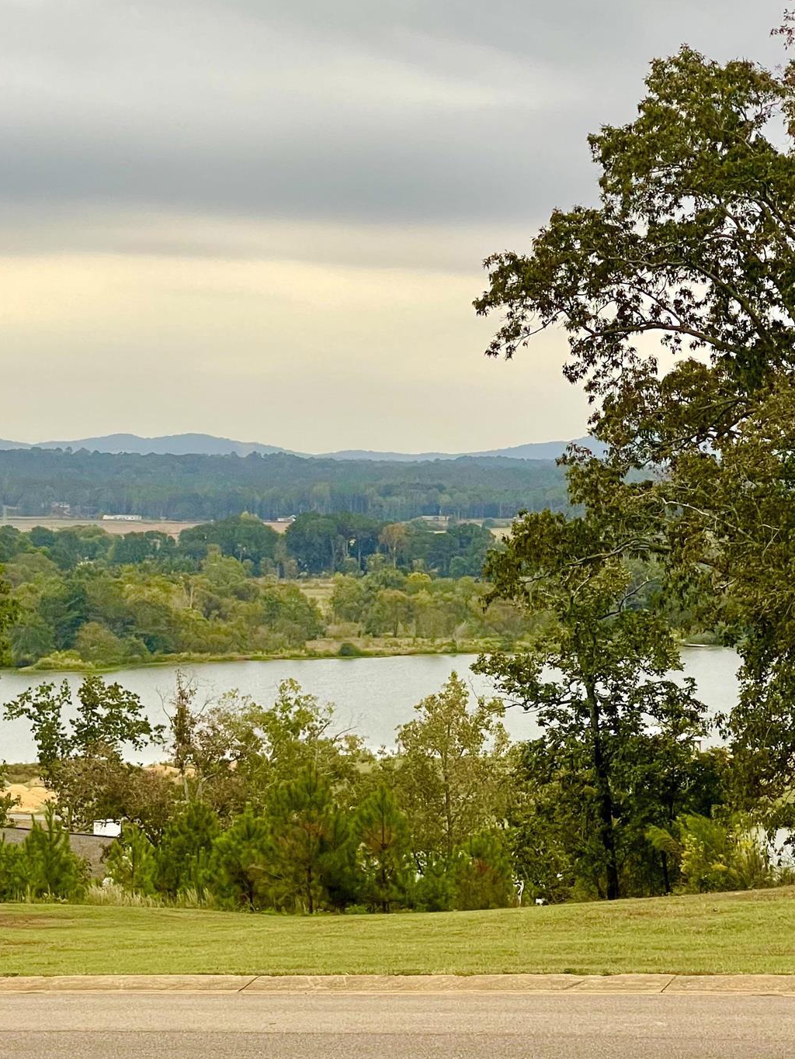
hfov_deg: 13.7
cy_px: 584
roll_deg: +0.0
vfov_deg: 18.2
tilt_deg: -1.9
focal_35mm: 108
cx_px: 256
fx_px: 3307
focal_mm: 7.5
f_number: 2.2
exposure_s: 1/99
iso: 80
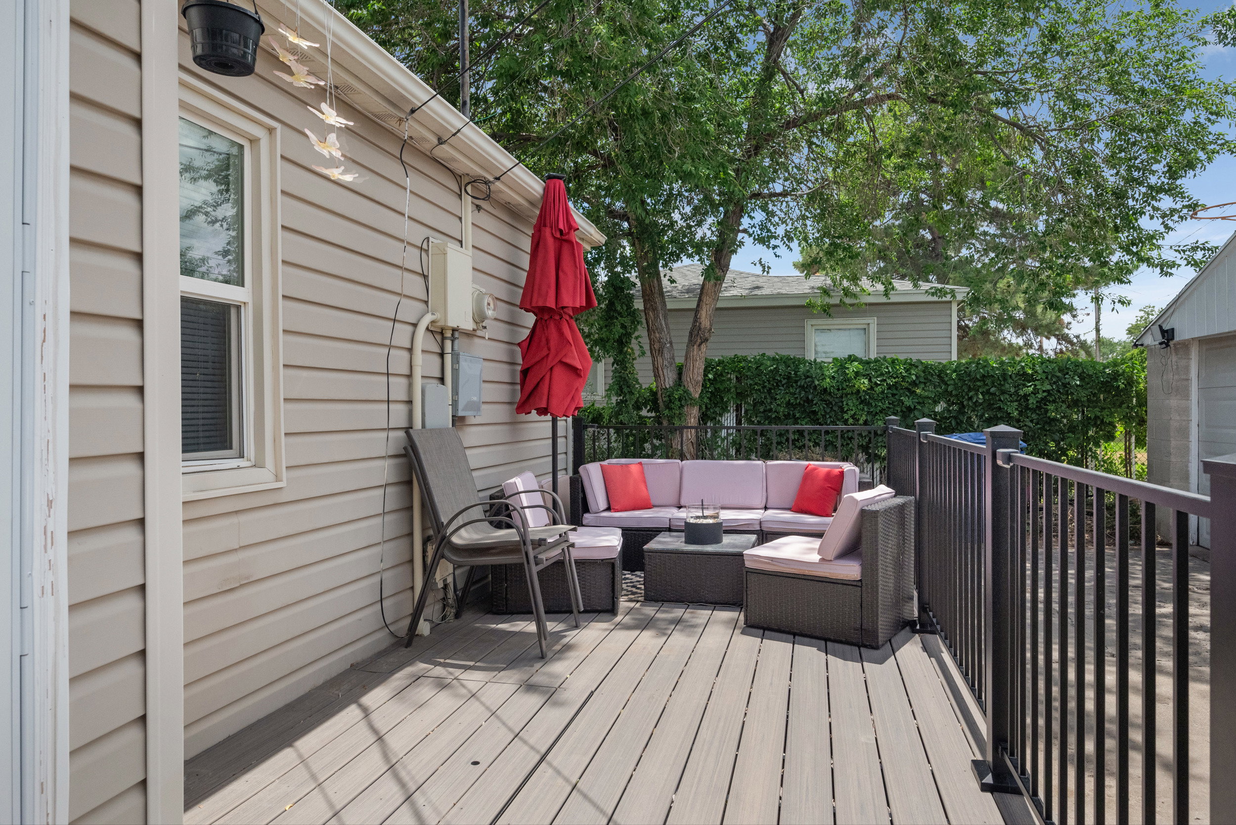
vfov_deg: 58.4
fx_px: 738
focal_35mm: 22
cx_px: 618
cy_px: 412
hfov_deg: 79.9
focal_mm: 21.5
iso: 1600
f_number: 8
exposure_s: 1/1000
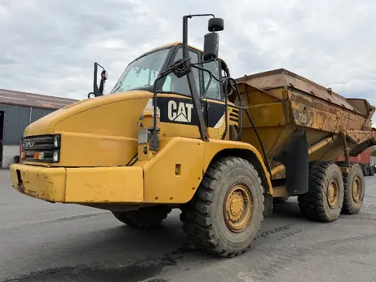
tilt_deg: +3.7
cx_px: 188
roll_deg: -0.9
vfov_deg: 54.9
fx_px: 272
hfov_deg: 69.4
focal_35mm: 25
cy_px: 141
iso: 80
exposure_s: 1/1949
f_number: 1.78
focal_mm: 6.76
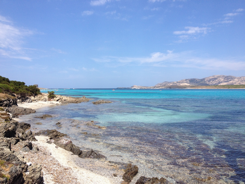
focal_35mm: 35
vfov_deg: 40.7
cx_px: 122
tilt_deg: -3.1
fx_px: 248
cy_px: 92
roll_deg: +0.2
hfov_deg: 52.6
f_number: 2.4
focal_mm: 4.28
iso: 50
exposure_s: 1/1905
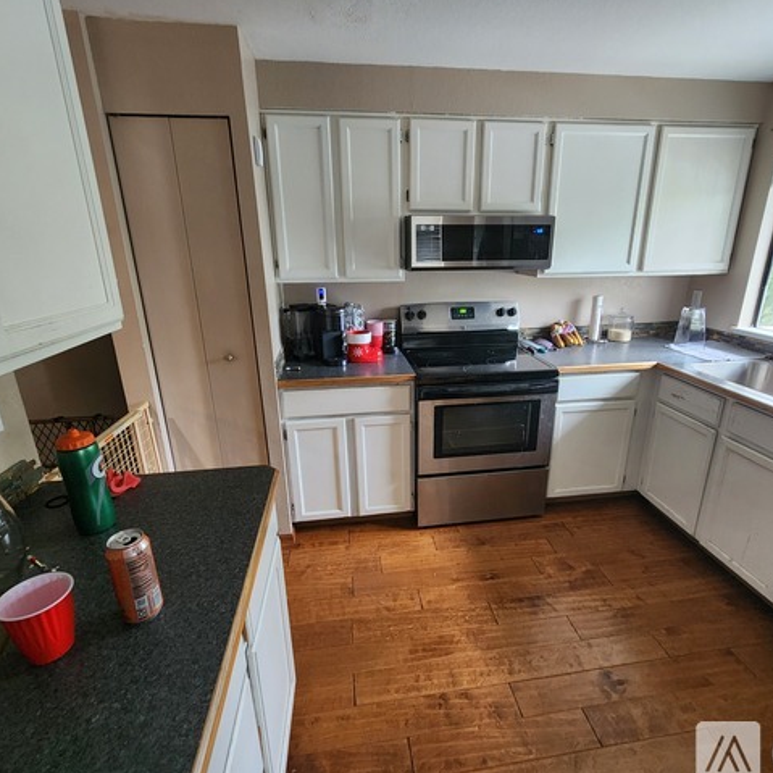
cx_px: 419
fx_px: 404
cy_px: 382
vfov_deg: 87.4
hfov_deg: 87.2
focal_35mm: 16
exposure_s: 1/30
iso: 320
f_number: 2.2
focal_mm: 2.2
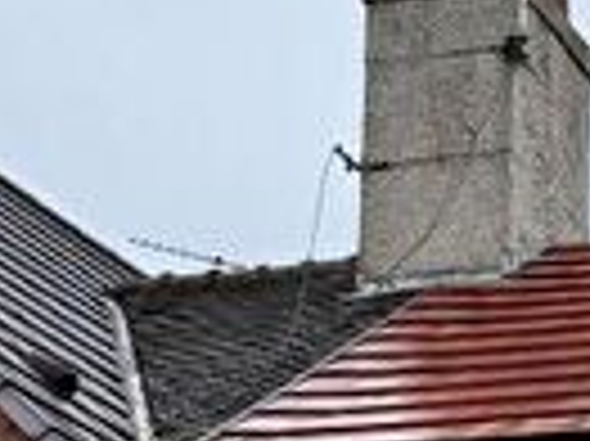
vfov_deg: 10.6
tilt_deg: +8.3
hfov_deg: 13.8
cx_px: 1063
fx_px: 2180
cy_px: 866
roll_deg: +0.6
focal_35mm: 128
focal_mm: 6.76
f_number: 1.78
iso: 80
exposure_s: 1/1653
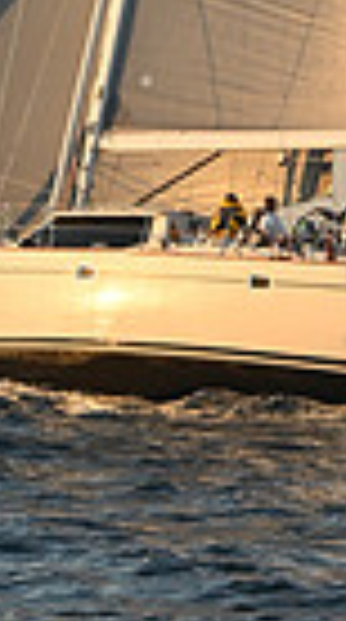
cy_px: -400
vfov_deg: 5.3
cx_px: 106
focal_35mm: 406
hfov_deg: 3.0
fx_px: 6663
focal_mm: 92
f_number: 10
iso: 800
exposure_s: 1/800
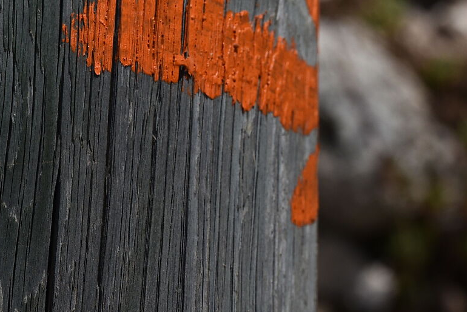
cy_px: 476
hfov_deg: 7.7
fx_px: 3439
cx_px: 13
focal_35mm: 265
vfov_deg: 5.1
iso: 500
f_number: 6.7
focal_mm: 85
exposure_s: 1/4000
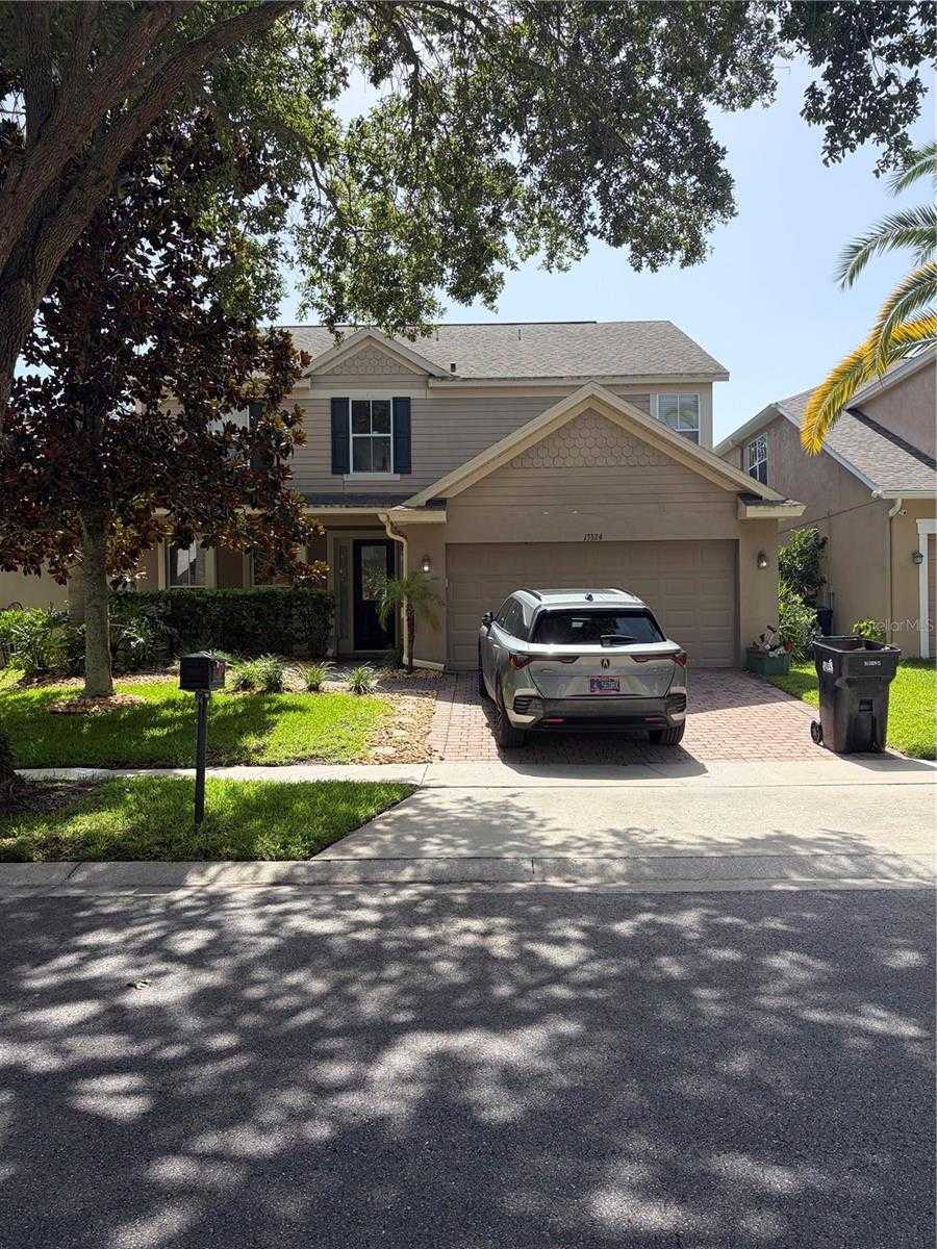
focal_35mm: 26
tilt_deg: +1.3
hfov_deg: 53.1
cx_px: 468
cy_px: 624
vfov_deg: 67.3
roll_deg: +0.8
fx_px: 938
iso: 64
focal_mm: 5.96
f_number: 1.6
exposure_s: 1/2075
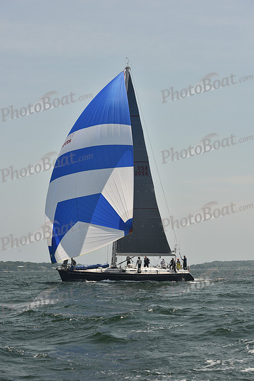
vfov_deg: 23.6
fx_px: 910
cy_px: 190
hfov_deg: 15.9
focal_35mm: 86
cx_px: 127
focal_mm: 86
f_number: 7.1
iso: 250
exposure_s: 1/640
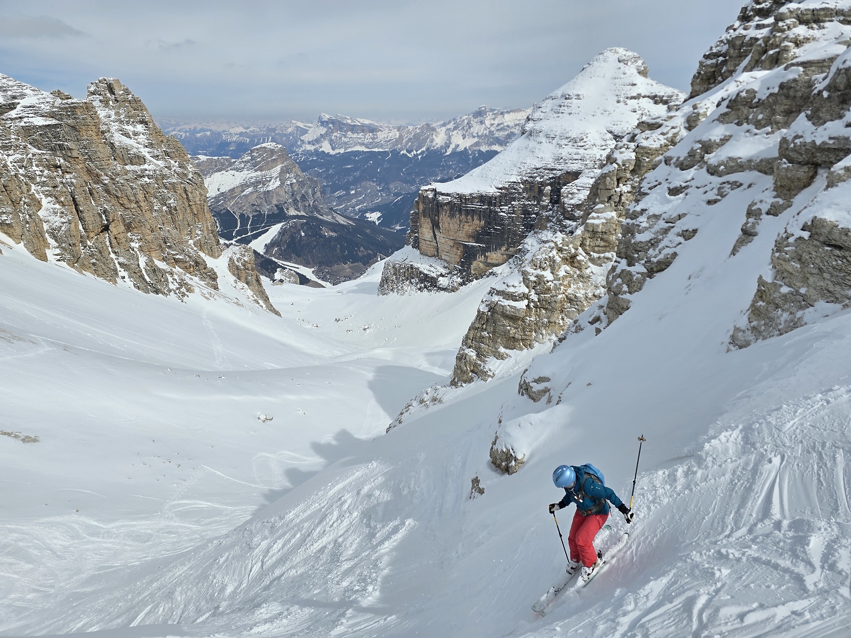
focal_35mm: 23
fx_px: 565
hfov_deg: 73.9
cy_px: 319
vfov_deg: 58.9
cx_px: 426
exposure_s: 1/1915
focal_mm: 6.3
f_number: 1.7
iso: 12
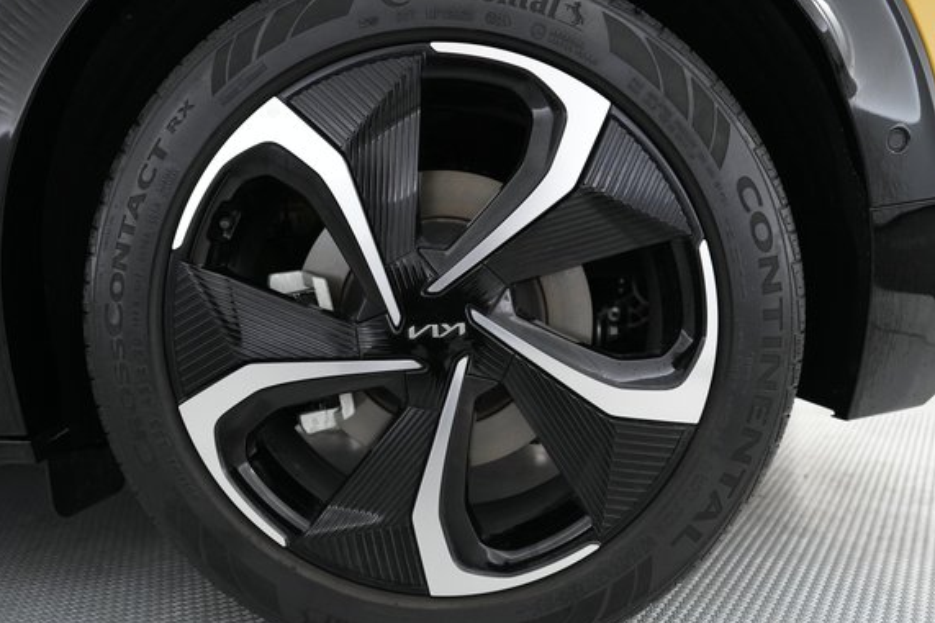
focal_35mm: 28
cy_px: 336
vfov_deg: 46.3
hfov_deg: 65.5
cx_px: 463
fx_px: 727
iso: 4000
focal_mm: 25
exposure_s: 1/160
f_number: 2.8
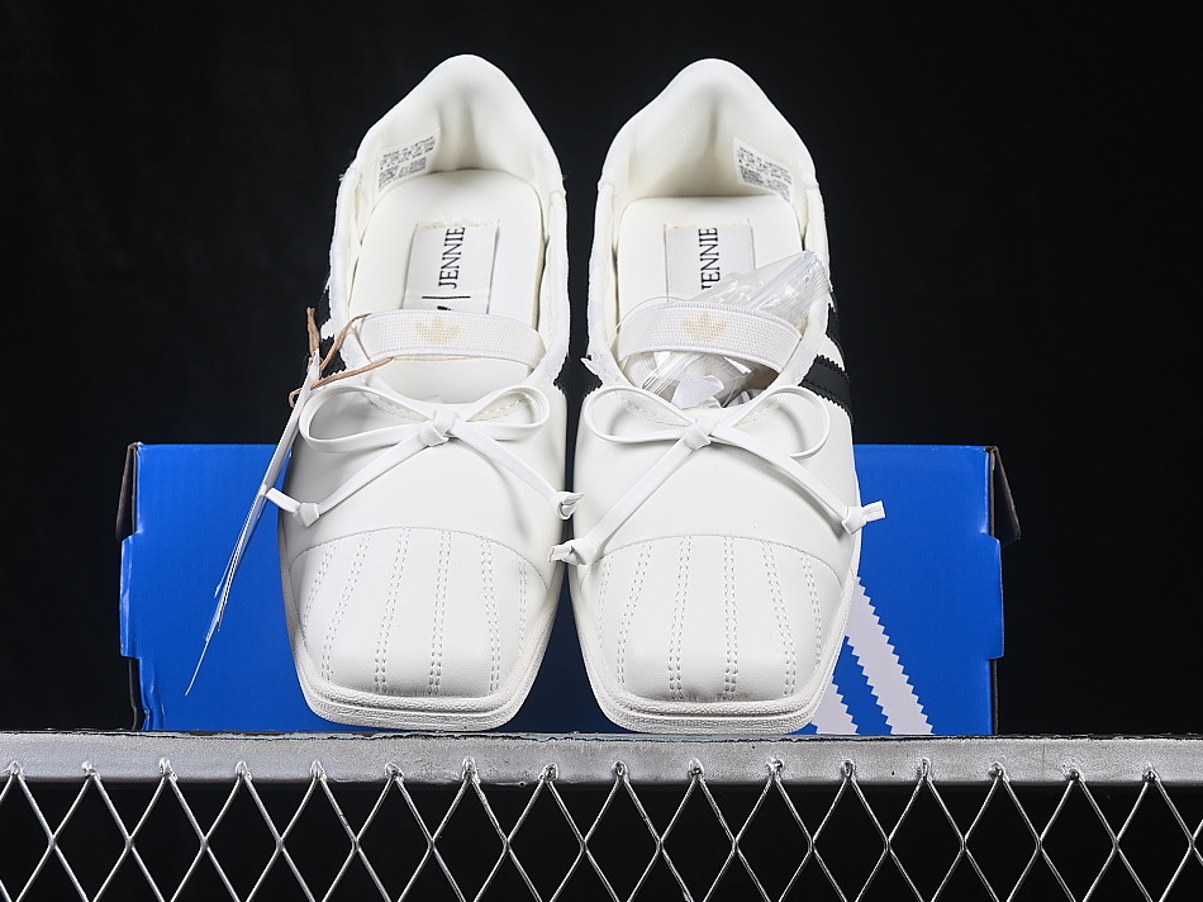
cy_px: 448
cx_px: 550
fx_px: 2849
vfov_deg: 18.0
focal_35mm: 82
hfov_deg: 23.8
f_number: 8
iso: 160
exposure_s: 1/80
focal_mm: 50
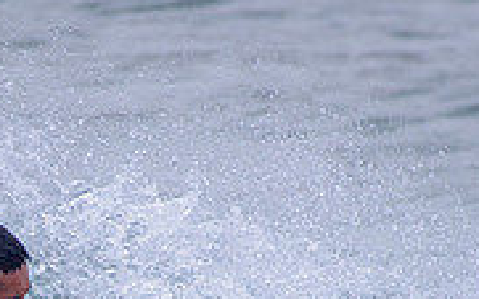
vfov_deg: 0.7
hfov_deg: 1.1
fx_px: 26101
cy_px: 540
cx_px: 103
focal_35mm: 2000
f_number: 5.6
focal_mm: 500
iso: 250
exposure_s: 1/2000
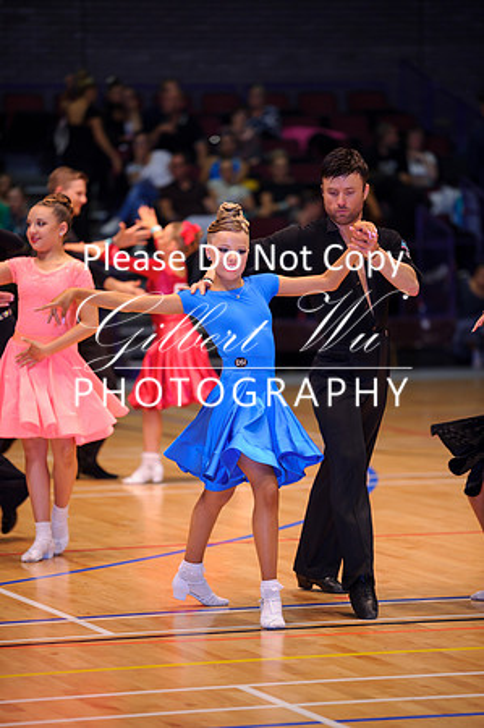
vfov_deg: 11.1
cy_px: 364
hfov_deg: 7.4
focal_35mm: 185
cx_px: 242
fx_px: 3739
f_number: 2.8
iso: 800
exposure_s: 1/200
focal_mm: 185
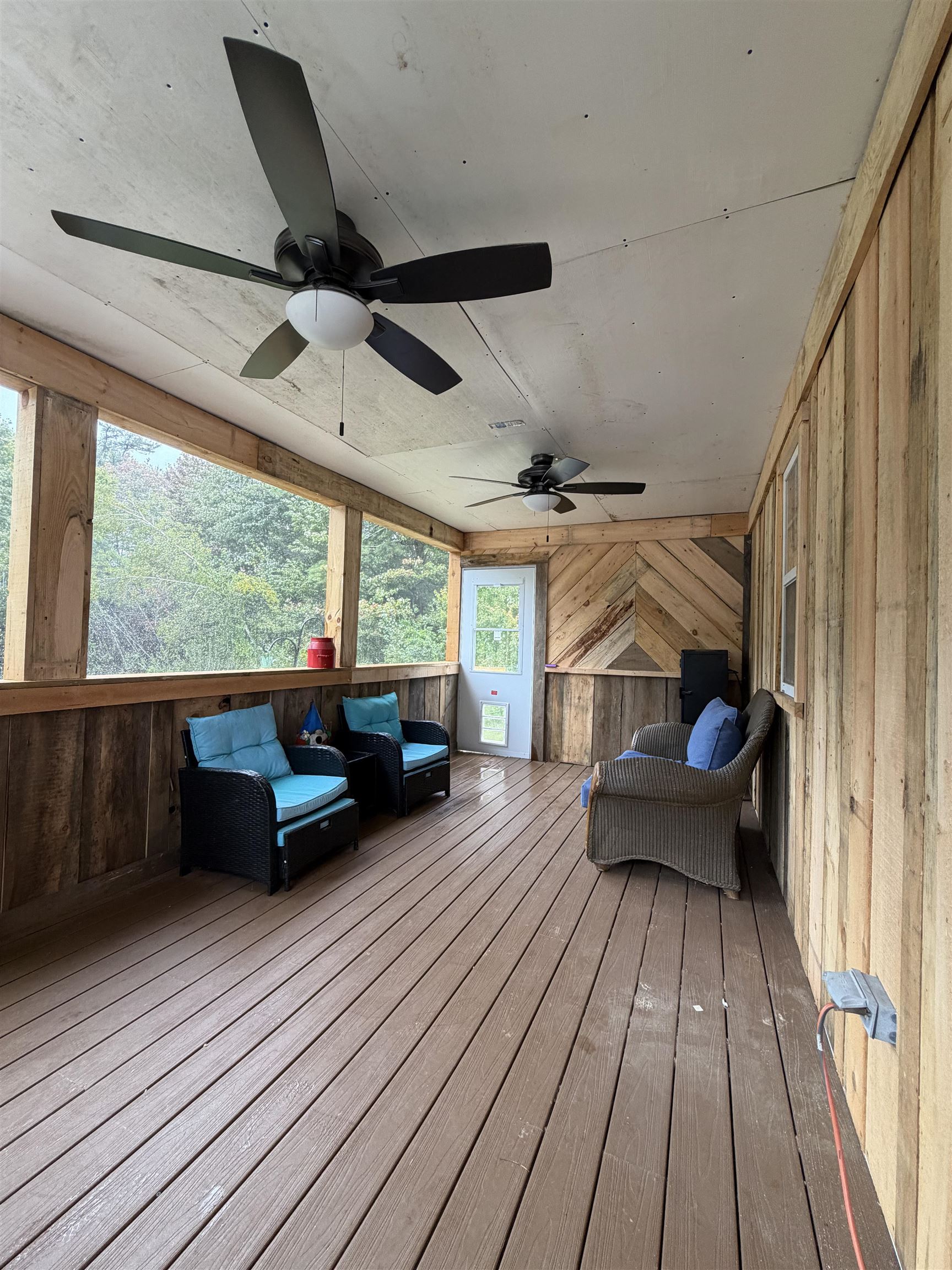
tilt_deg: +0.6
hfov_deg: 85.7
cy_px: 635
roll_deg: -1.6
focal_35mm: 14
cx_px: 476
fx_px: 513
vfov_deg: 102.1
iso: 200
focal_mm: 2.22
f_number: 2.2
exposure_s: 1/60
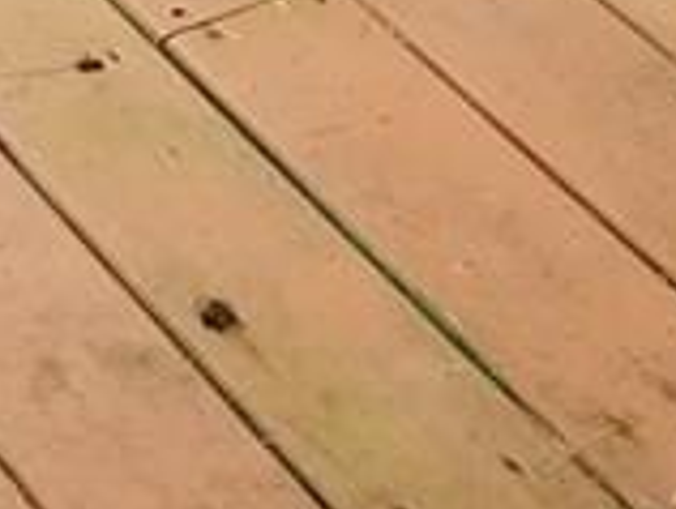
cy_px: -885
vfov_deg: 7.9
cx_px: -428
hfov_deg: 11.2
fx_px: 3286
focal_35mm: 168
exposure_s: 1/296
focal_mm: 4.3
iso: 50
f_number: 1.7
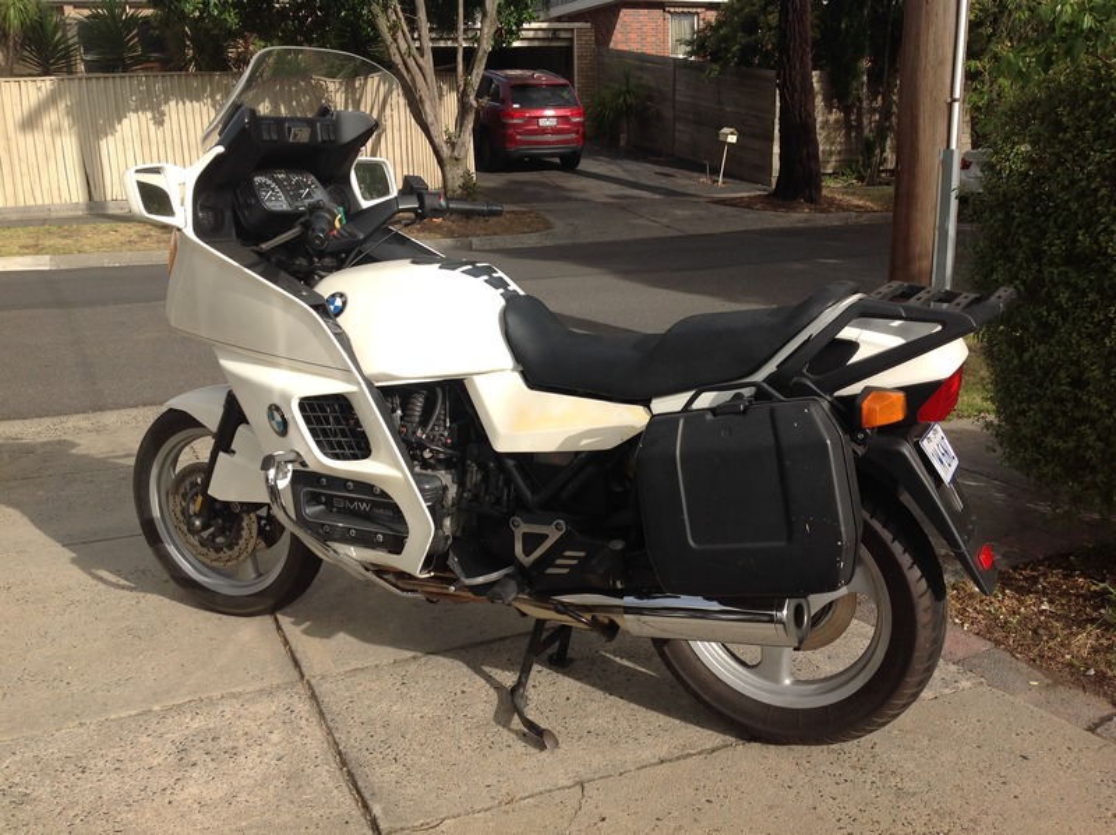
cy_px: 418
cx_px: 558
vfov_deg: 40.6
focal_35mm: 35
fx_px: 1127
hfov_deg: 52.7
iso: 50
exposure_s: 1/2016
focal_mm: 4.28
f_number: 2.4
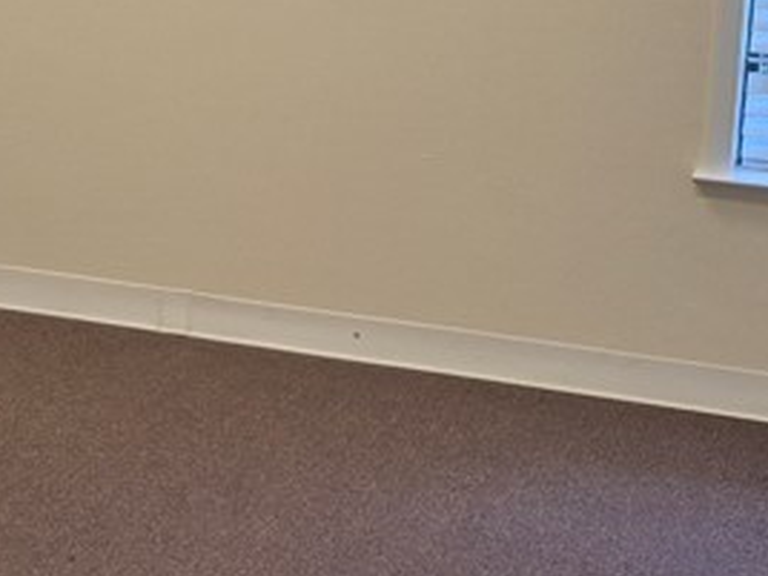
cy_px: 77
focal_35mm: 88
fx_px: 1952
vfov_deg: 16.6
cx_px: 192
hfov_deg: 22.1
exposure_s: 1/120
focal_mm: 5.4
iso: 125
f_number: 1.8
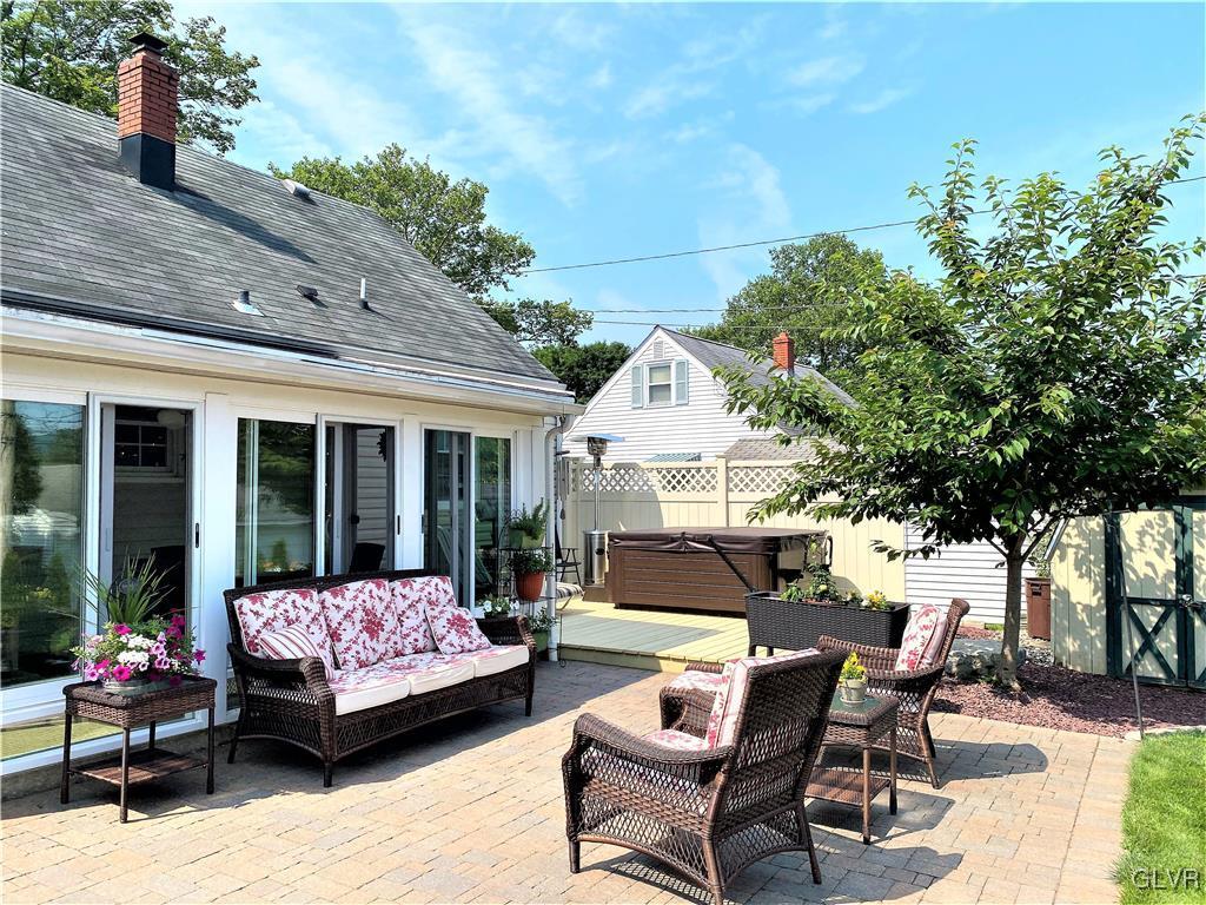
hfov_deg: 67.3
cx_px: 603
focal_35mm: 26
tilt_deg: +2.2
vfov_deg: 53.1
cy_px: 452
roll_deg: +1.1
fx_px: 906
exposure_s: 1/2688
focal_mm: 4.25
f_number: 1.8
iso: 32
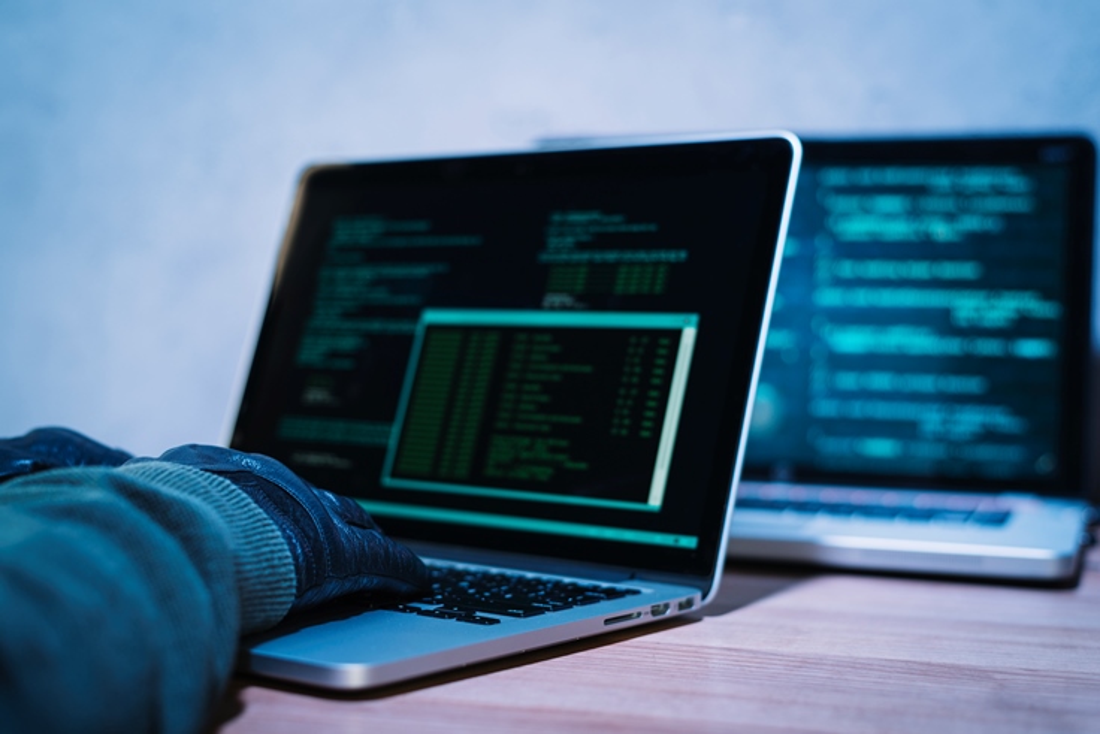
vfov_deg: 27.0
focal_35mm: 50
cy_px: 367
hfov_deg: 39.6
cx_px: 550
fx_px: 1528
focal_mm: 50
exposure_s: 1/50
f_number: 3.2
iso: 100
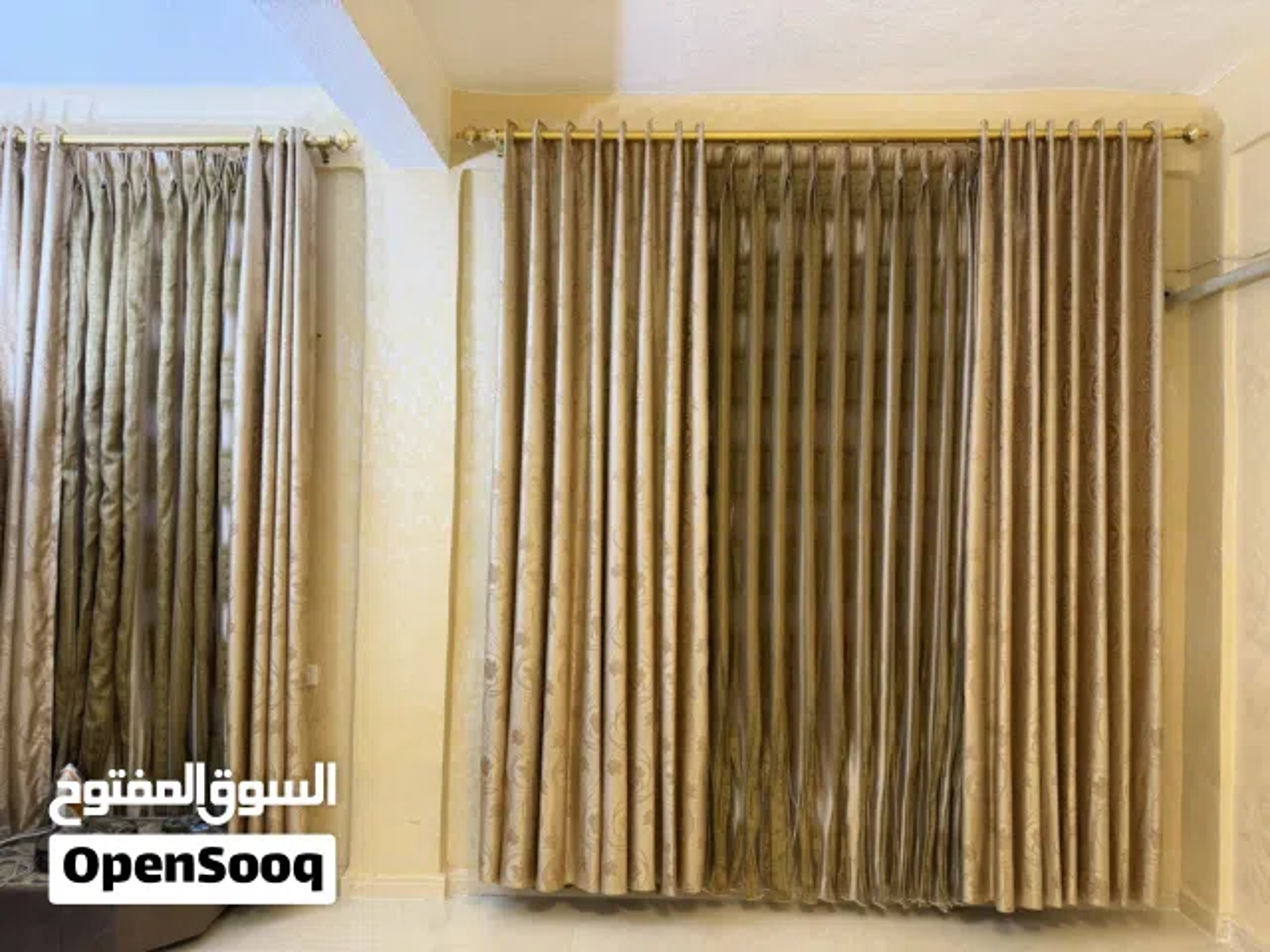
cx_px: 635
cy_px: 476
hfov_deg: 71.6
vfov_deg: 56.8
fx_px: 881
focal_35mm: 24
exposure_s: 1/50
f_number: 1.78
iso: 125
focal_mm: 6.76
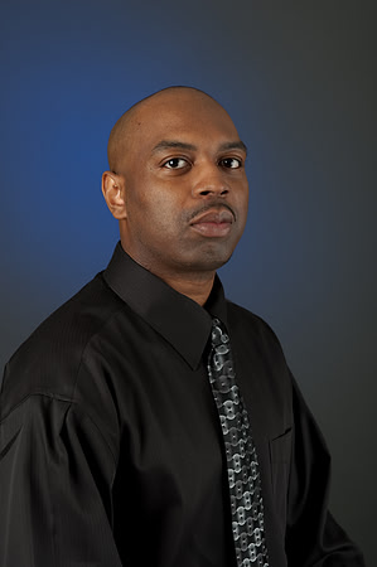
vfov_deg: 30.5
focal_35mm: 66
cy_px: 284
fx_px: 1039
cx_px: 188
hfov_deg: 20.6
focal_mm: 66
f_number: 8
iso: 100
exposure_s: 1/250
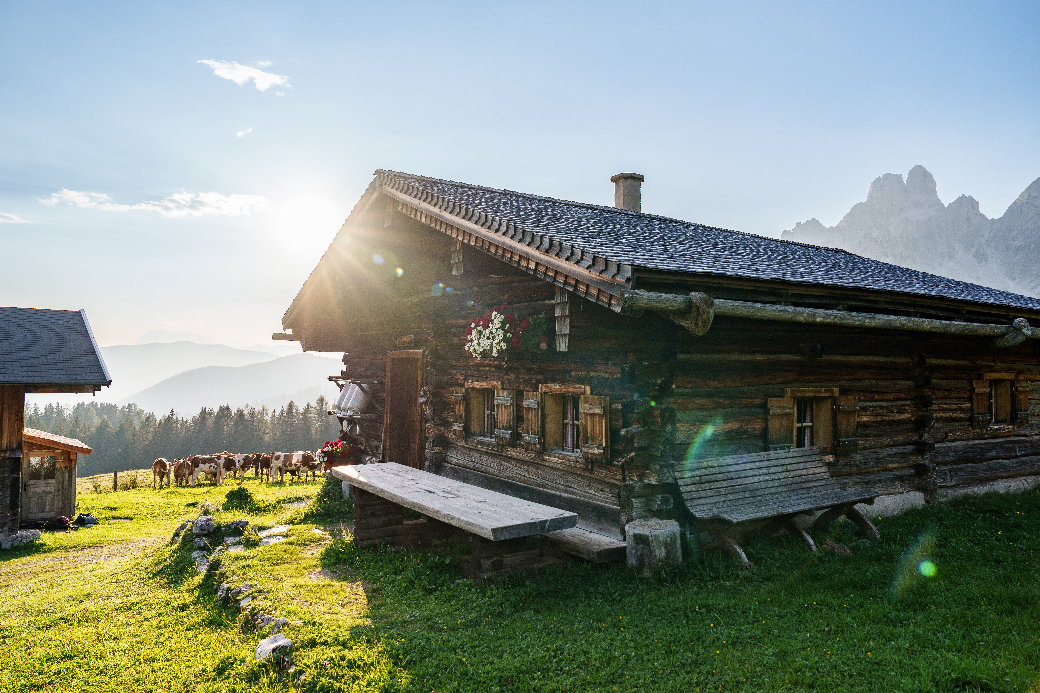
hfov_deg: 73.7
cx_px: 520
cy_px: 346
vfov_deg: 53.1
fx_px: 693
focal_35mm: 24
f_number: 4.5
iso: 160
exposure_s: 1/500
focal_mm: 24
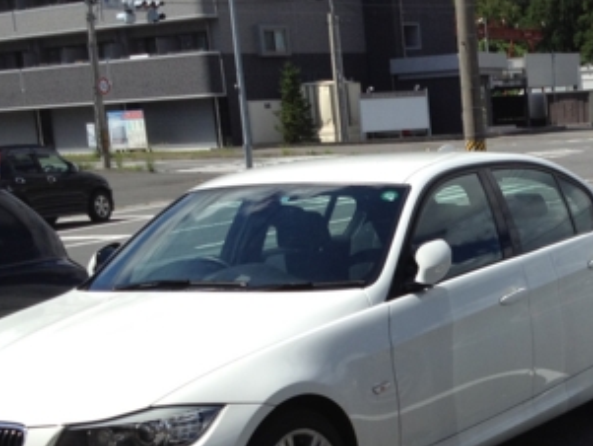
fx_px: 1594
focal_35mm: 93
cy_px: 371
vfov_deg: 15.8
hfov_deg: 20.4
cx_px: 589
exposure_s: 1/2123
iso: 64
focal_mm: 4.28
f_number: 2.4
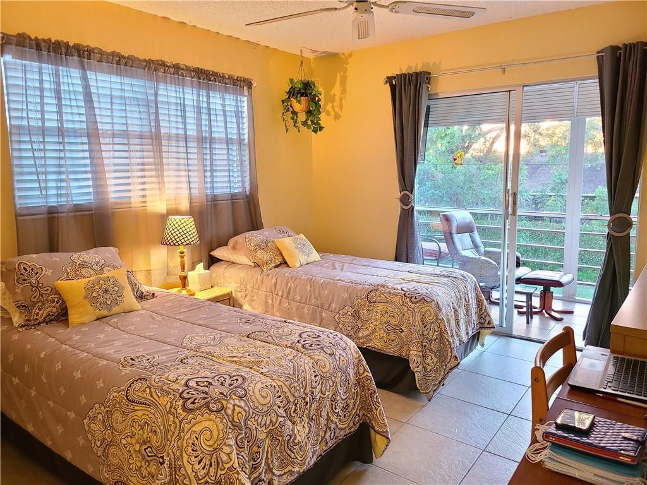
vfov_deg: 53.1
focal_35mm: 26
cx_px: 324
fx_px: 486
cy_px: 242
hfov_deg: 67.3
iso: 640
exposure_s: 1/39
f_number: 1.8
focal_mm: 5.4
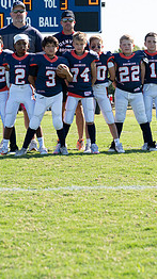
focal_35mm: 116
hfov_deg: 10.4
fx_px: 860
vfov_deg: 18.5
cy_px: 107
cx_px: 83
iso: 100
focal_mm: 50
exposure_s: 1/500
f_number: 3.5
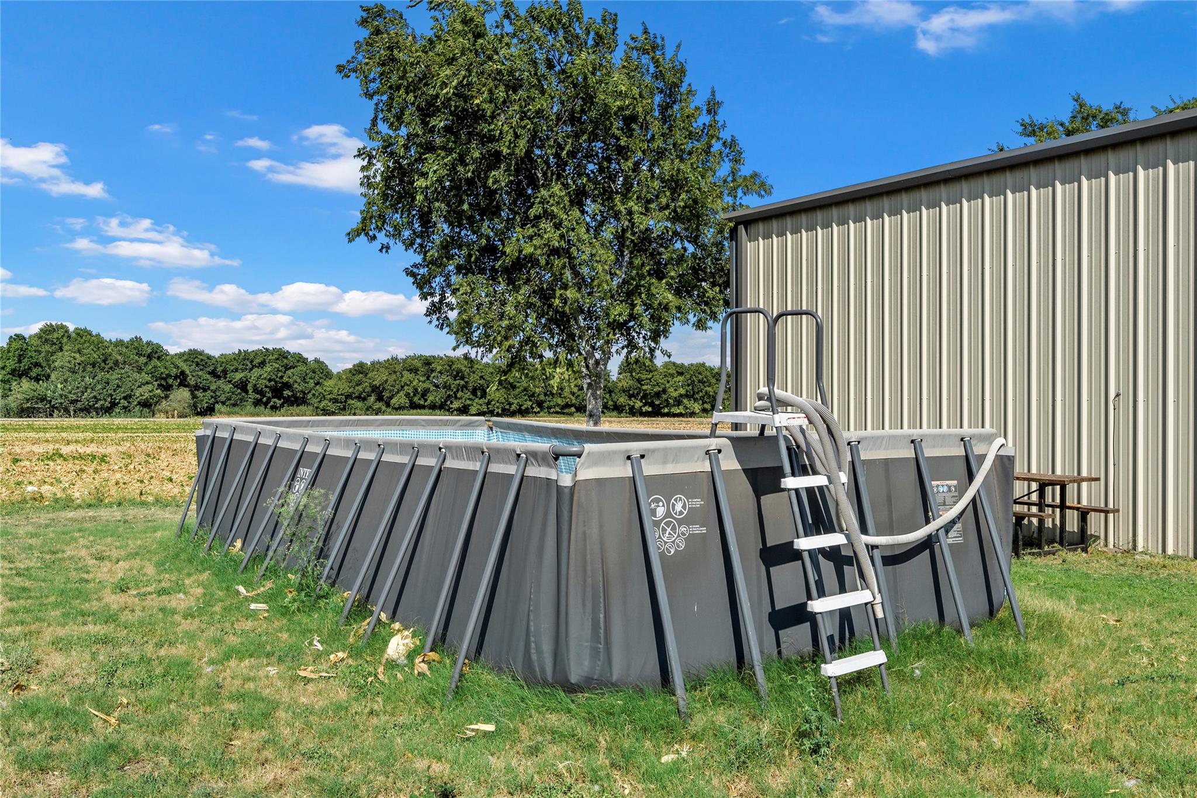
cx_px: 598
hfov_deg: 60.3
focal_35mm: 31
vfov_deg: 42.3
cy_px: 399
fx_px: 1031
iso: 250
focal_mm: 21
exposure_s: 1/320
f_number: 9
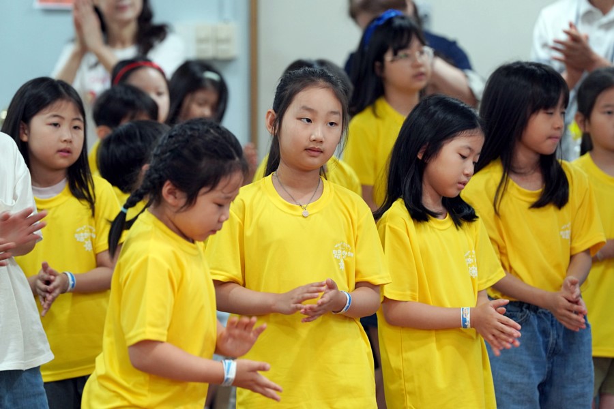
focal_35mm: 194
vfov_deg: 7.1
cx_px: 307
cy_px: 204
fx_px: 3309
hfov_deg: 10.6
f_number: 4
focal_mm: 194
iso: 2000
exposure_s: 1/200
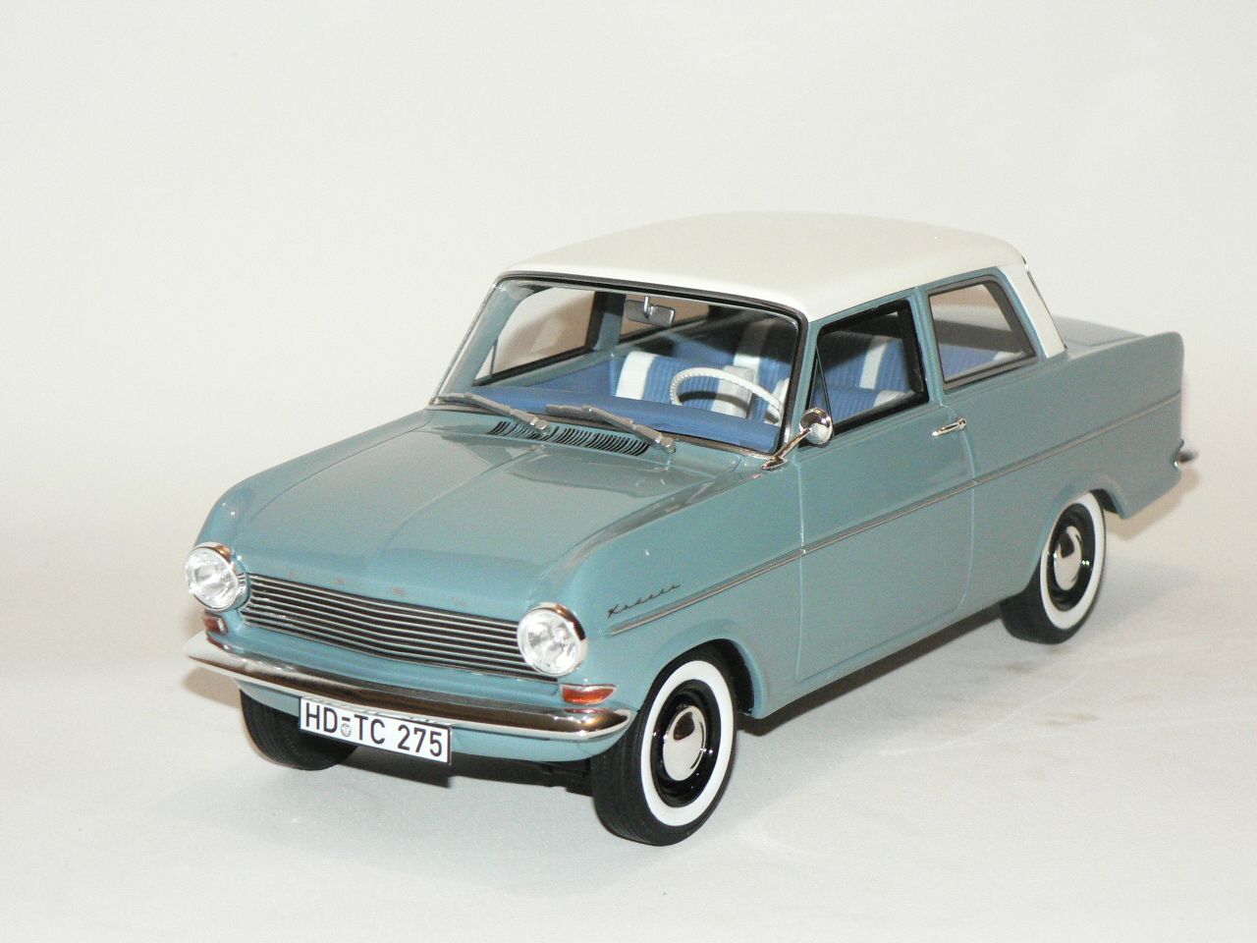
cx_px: 628
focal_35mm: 102
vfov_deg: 14.5
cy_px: 472
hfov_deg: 19.3
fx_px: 3704
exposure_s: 1/60
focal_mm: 16.9
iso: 400
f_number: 3.2
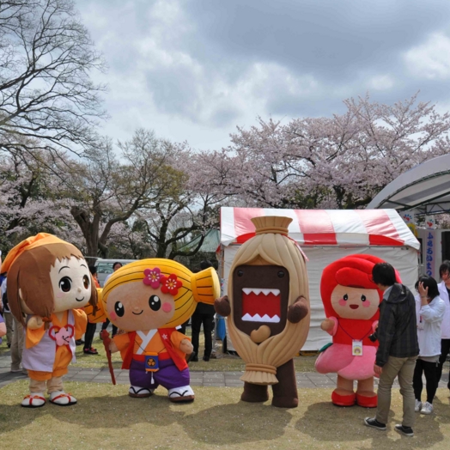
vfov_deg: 47.2
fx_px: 515
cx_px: 192
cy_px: 226
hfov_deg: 47.1
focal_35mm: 35
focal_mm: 18
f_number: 10
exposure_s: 1/400
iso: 200
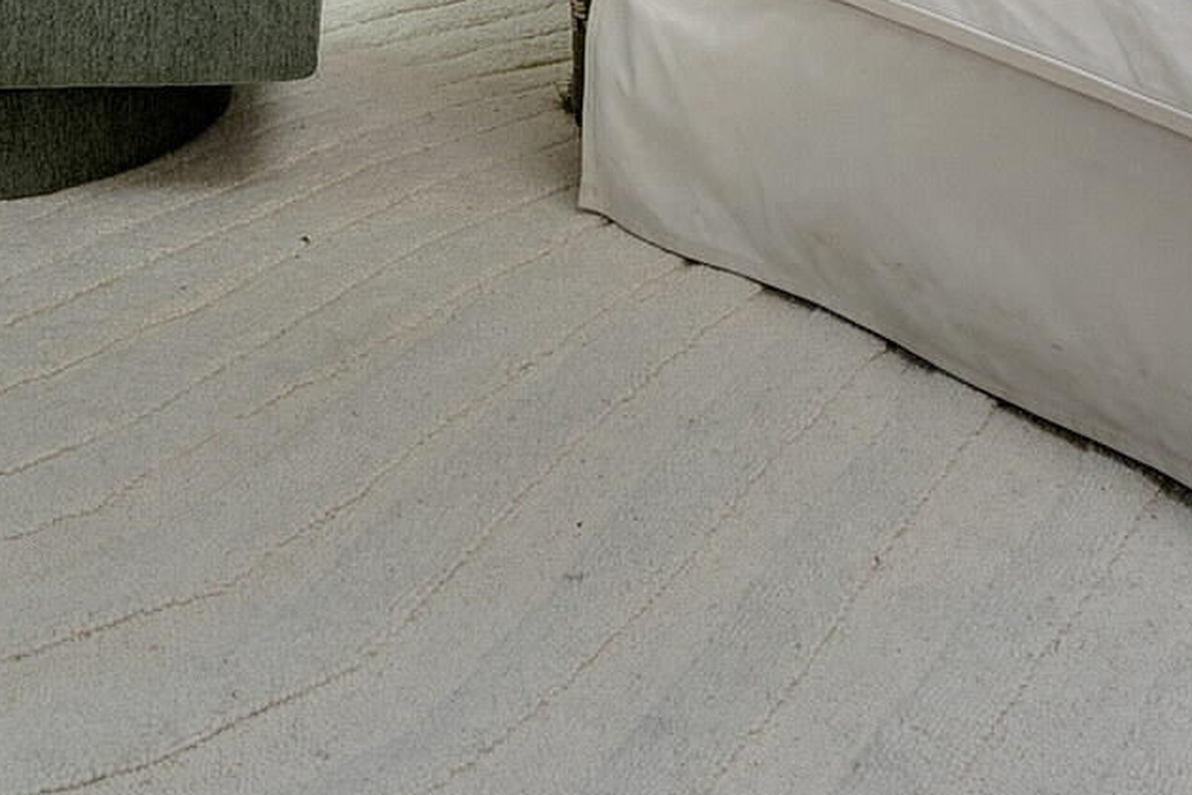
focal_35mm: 80
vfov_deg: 13.8
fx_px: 2649
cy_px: -909
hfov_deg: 25.2
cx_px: 840
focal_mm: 18
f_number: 9
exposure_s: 1/80
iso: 200
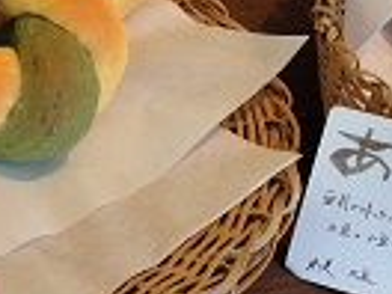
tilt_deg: -38.6
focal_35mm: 100
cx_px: -184
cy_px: 83
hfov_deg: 17.7
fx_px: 1132
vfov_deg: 14.7
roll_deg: -7.1
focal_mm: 4.12
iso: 64
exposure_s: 1/120
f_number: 2.4
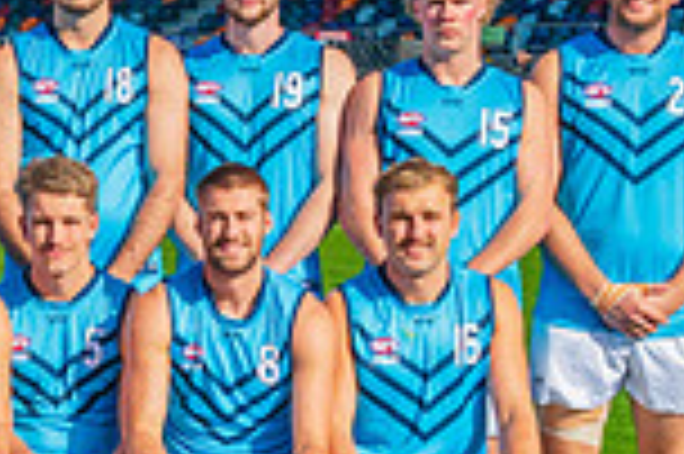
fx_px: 2904
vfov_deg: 8.9
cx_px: -348
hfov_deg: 12.7
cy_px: 330
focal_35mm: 153
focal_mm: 26
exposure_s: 1/800
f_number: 8
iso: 200
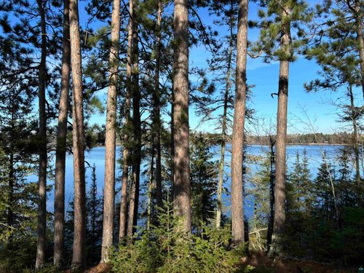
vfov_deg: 53.1
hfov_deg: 67.3
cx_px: 182
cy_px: 136
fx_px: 273
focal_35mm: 26
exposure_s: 1/1845
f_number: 1.6
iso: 50
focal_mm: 5.96
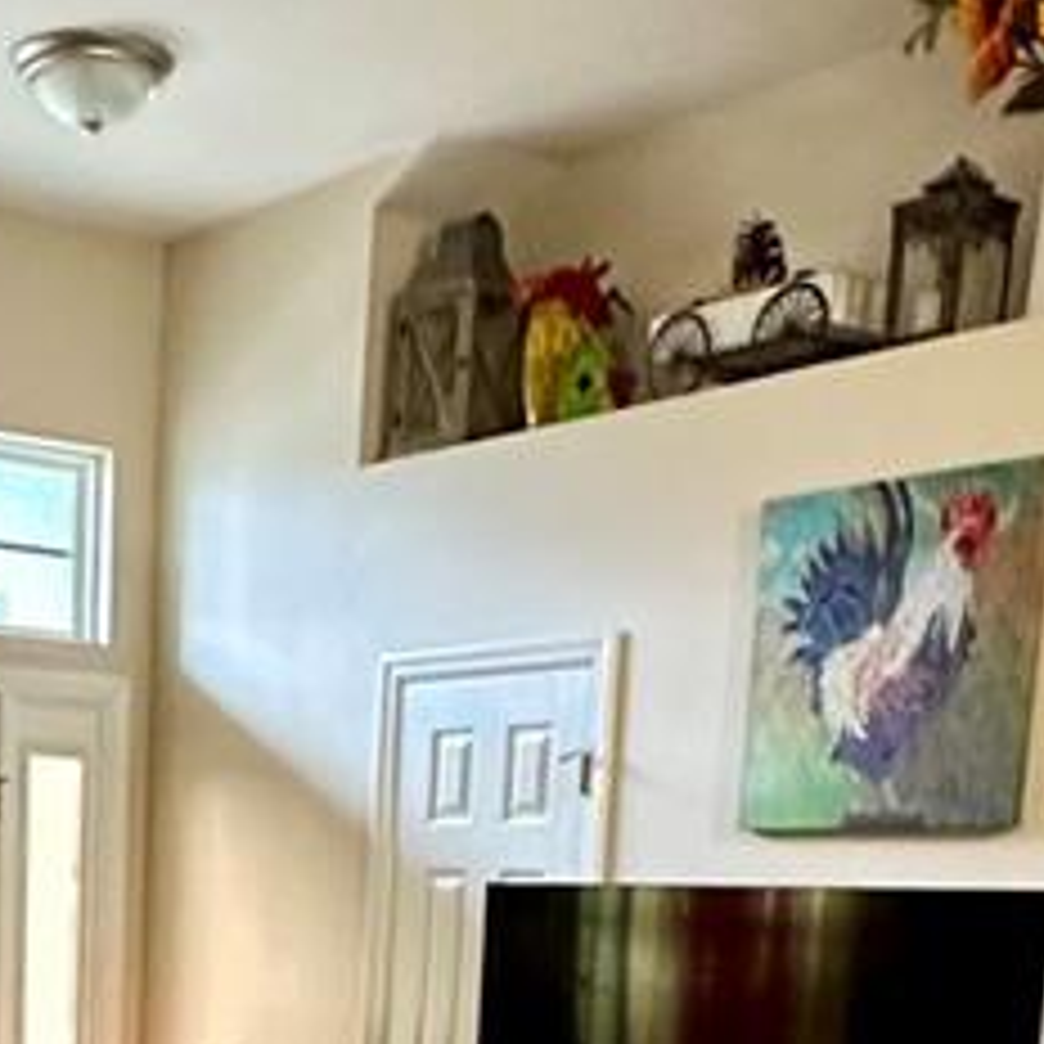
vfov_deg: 23.9
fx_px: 2184
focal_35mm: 64
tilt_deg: -11.8
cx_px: 158
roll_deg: -0.9
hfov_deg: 26.2
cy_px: 1323
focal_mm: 2.22
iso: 640
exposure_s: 1/60
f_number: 2.2
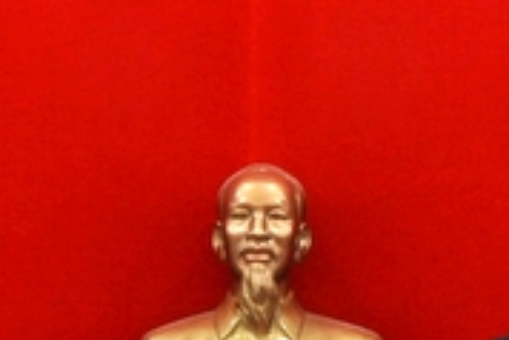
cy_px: 583
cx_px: 223
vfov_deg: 7.6
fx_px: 2476
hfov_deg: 11.7
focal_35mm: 175
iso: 800
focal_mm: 26
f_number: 6.3
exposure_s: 1/60
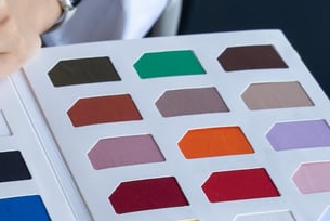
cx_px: -162
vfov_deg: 8.4
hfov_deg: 12.2
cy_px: 333
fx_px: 1477
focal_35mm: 161
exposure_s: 1/100
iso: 250
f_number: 5
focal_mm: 41
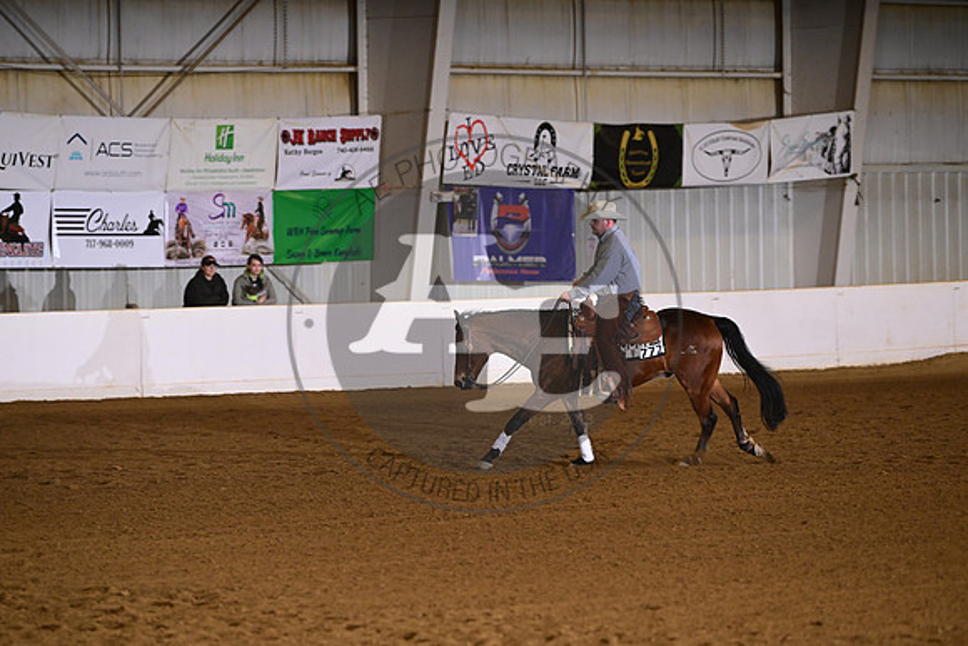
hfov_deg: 10.3
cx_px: 484
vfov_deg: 6.9
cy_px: 323
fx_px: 5379
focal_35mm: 200
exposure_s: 1/200
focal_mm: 200
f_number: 4
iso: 2000
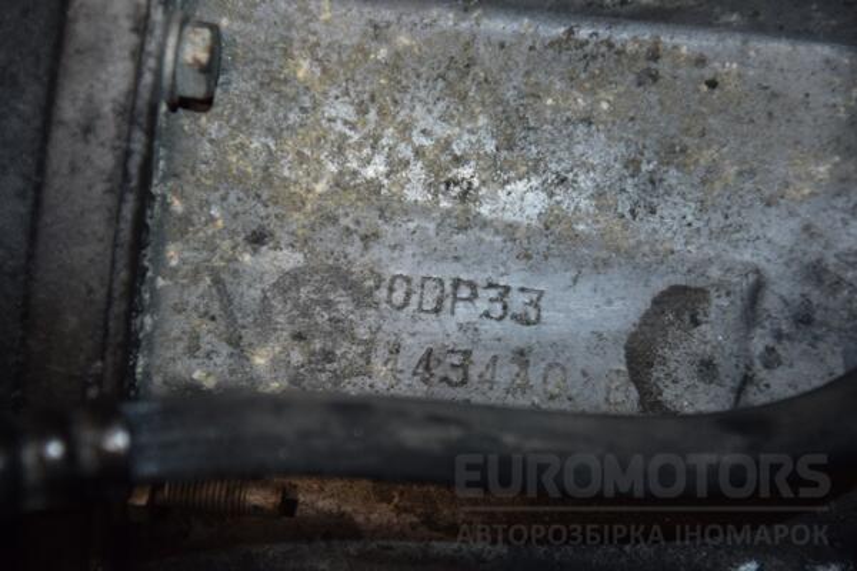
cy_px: 286
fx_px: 3749
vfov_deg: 8.7
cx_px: 428
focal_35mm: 158
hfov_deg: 13.0
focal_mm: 105
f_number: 5.6
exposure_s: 1/60
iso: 800
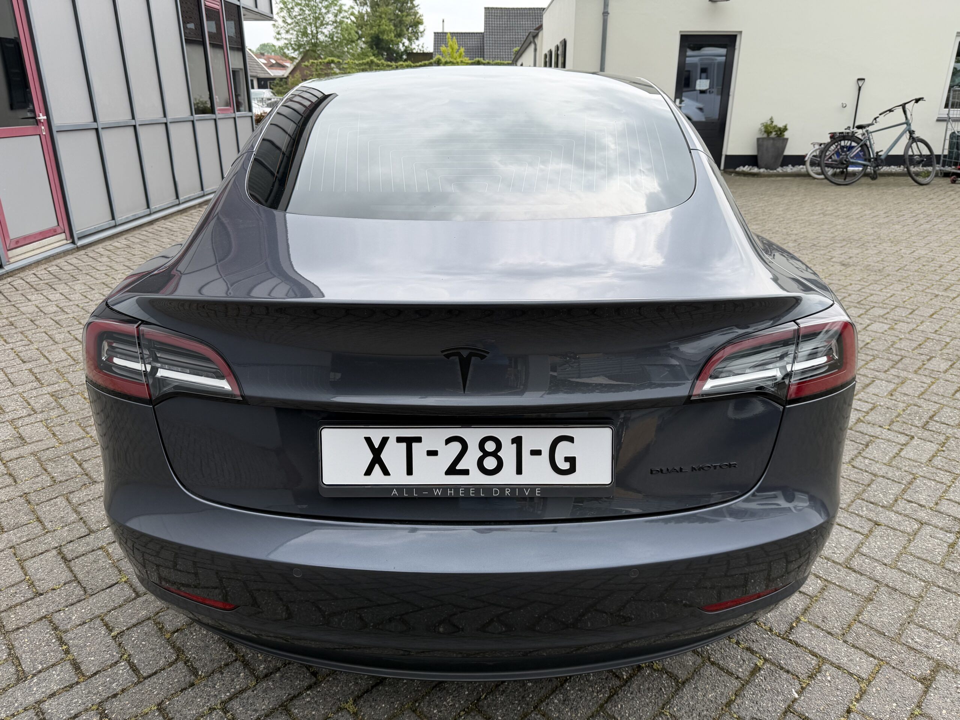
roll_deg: +0.1
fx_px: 666
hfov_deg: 71.6
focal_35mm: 24
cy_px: 360
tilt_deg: -21.3
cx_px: 480
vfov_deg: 56.8
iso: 80
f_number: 1.78
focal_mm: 6.76
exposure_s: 1/1493
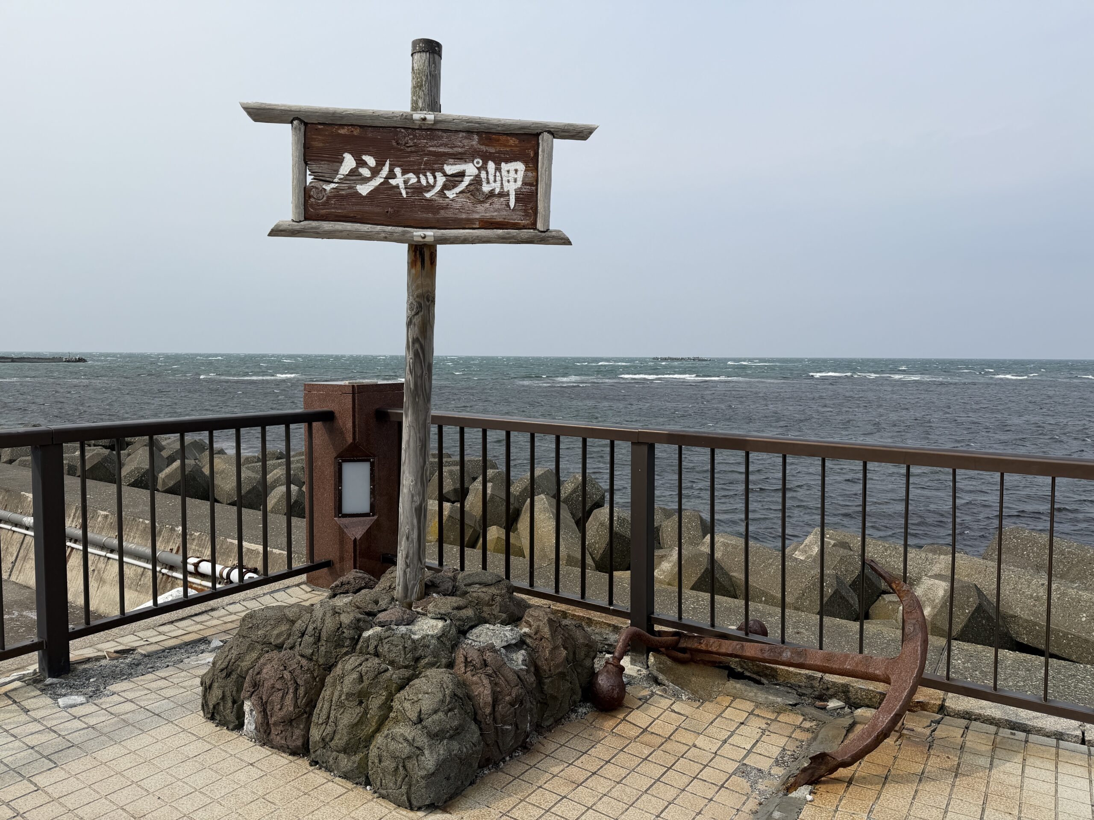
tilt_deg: -5.0
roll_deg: -1.2
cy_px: 410
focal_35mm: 24
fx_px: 758
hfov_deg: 71.6
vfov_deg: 56.8
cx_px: 547
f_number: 1.78
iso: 80
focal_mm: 6.76
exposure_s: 1/5714
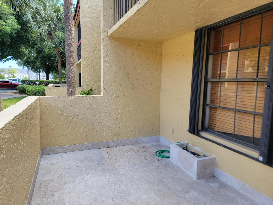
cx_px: 136
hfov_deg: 71.6
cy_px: 102
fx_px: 189
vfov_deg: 56.8
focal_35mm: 24
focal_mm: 6.7
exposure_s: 1/120
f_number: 1.8
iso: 25
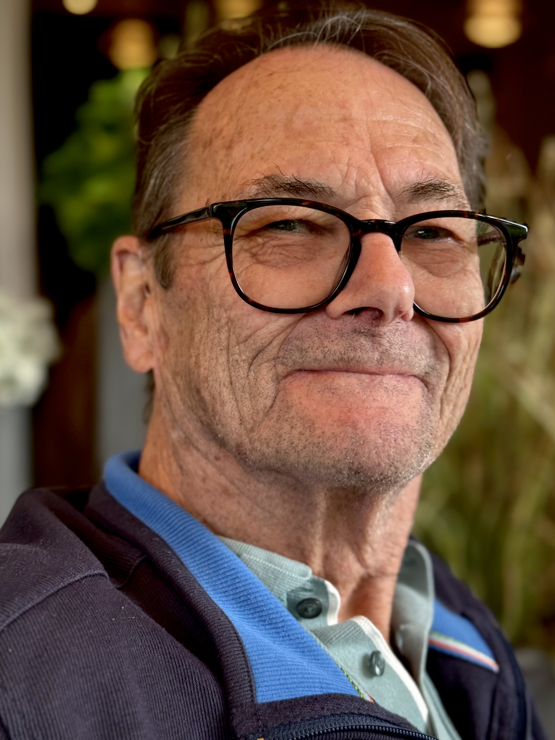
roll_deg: -1.8
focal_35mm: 57
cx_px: 259
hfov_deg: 25.7
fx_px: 1218
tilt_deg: -7.3
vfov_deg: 33.8
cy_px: 356
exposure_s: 1/157
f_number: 1.78
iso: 160
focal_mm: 6.76
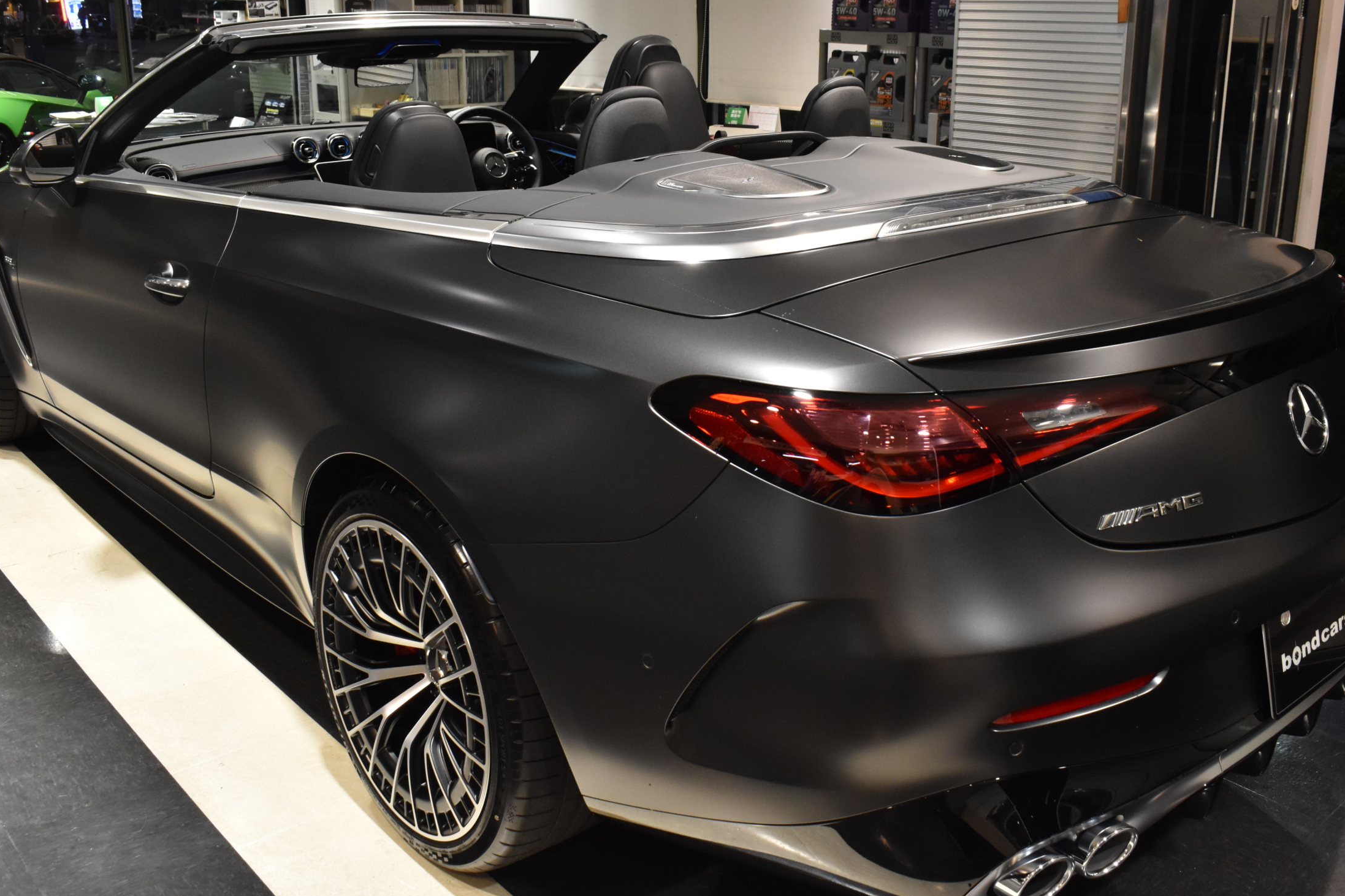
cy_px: 399
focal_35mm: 35
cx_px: 674
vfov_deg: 37.8
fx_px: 1308
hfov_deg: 54.4
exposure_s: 1/30
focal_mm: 20
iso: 1800
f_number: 8
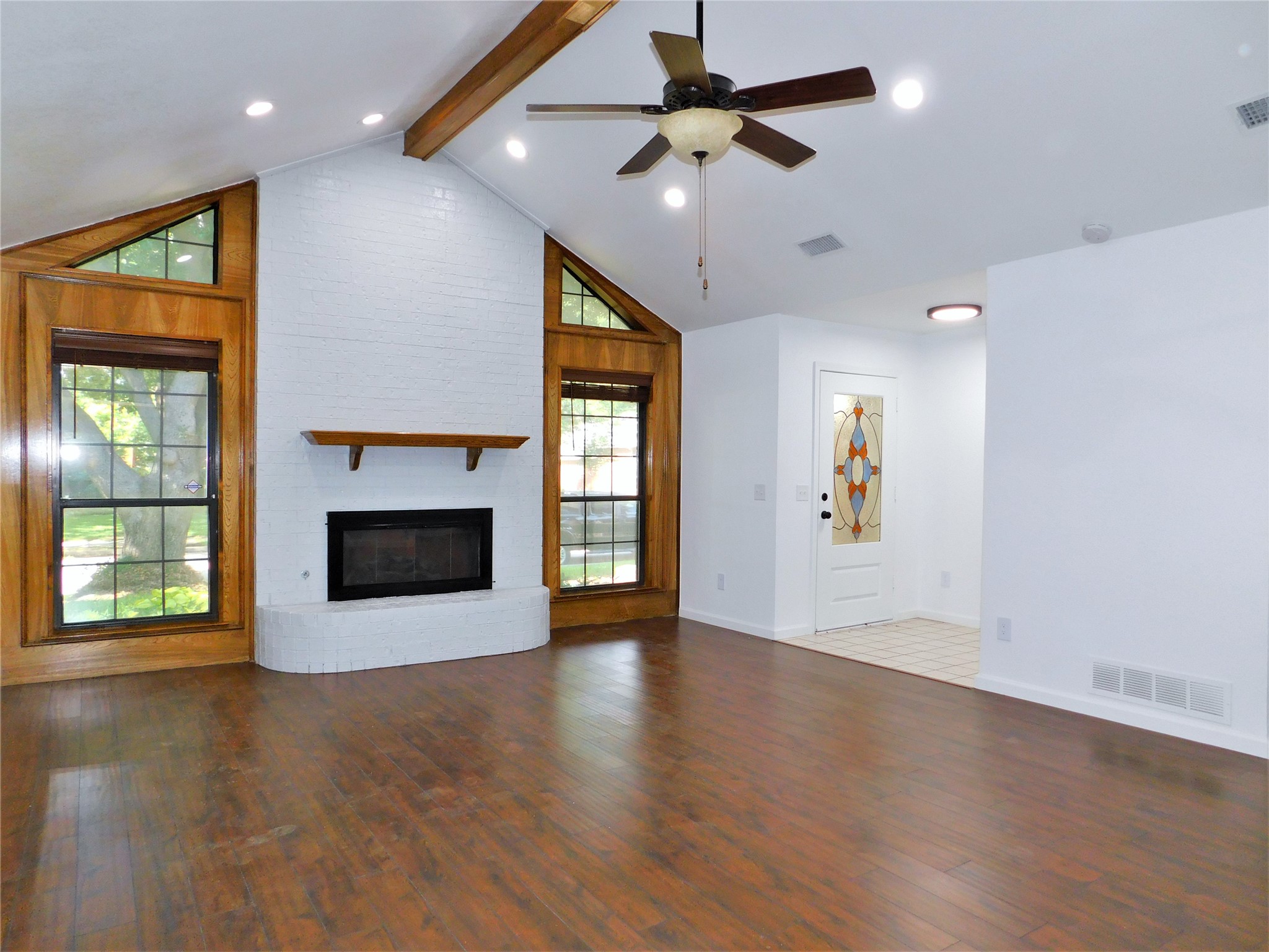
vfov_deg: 58.9
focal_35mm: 23
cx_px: 634
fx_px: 843
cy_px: 476
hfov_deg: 73.9
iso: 200
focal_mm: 4
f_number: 3
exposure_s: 1/30
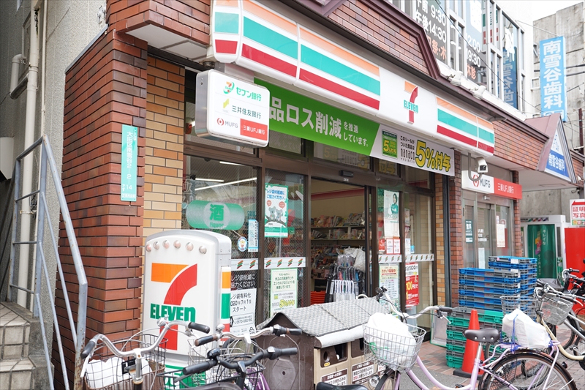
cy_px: 195
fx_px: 569
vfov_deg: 37.8
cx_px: 292
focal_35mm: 35
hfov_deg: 54.4
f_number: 4
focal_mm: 35
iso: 100
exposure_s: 1/125
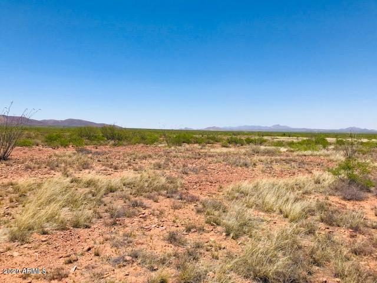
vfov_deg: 49.7
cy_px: 142
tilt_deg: -1.6
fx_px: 305
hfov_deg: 63.4
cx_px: 188
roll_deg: -0.3
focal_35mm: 28
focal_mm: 3.99
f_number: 1.8
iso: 20
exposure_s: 1/3690
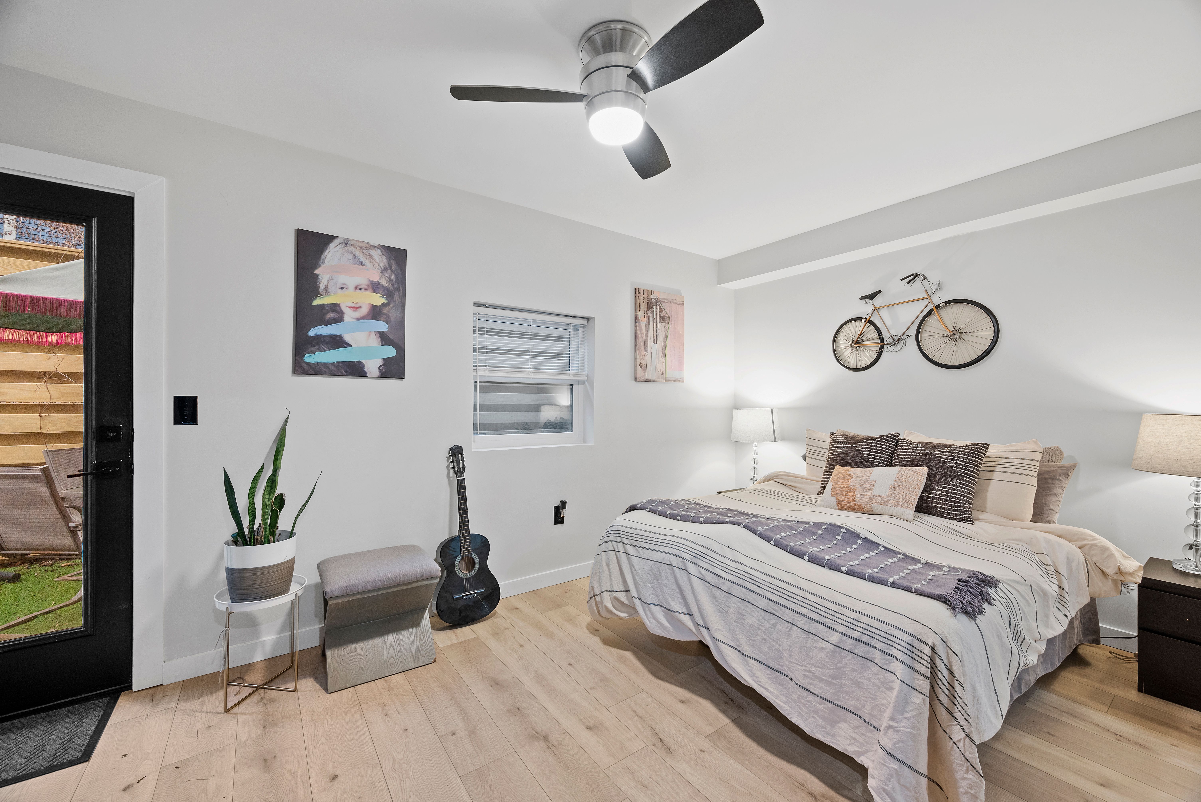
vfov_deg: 81.3
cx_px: 600
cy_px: 401
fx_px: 467
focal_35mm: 14
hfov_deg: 104.2
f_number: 8
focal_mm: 14
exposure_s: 1/1.25
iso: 400
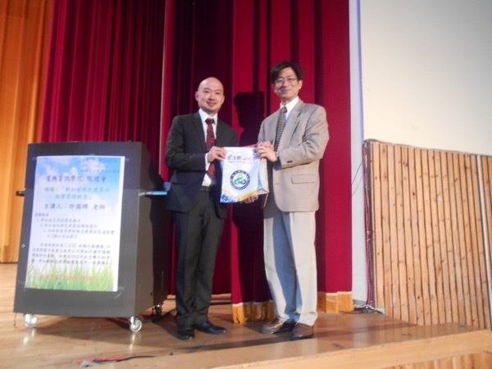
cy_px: 184
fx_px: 370
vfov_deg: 53.1
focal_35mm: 26
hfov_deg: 67.3
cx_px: 246
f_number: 3.5
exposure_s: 1/3
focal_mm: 4.6
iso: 400
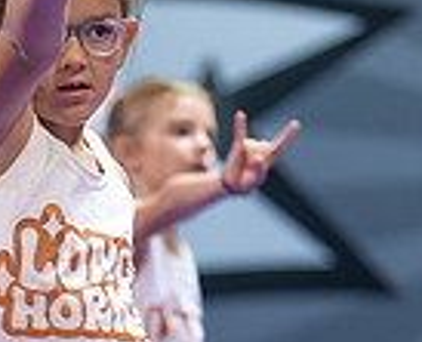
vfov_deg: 6.0
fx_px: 3264
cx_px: 64
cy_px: 407
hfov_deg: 7.4
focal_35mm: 260
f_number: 1.2
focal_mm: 50
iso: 500
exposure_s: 1/320
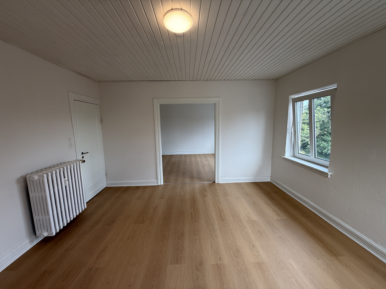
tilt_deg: -7.6
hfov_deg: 102.1
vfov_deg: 85.7
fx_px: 156
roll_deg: +1.2
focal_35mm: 14
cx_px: 193
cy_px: 144
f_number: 2.2
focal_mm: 2.22
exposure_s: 1/100
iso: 100
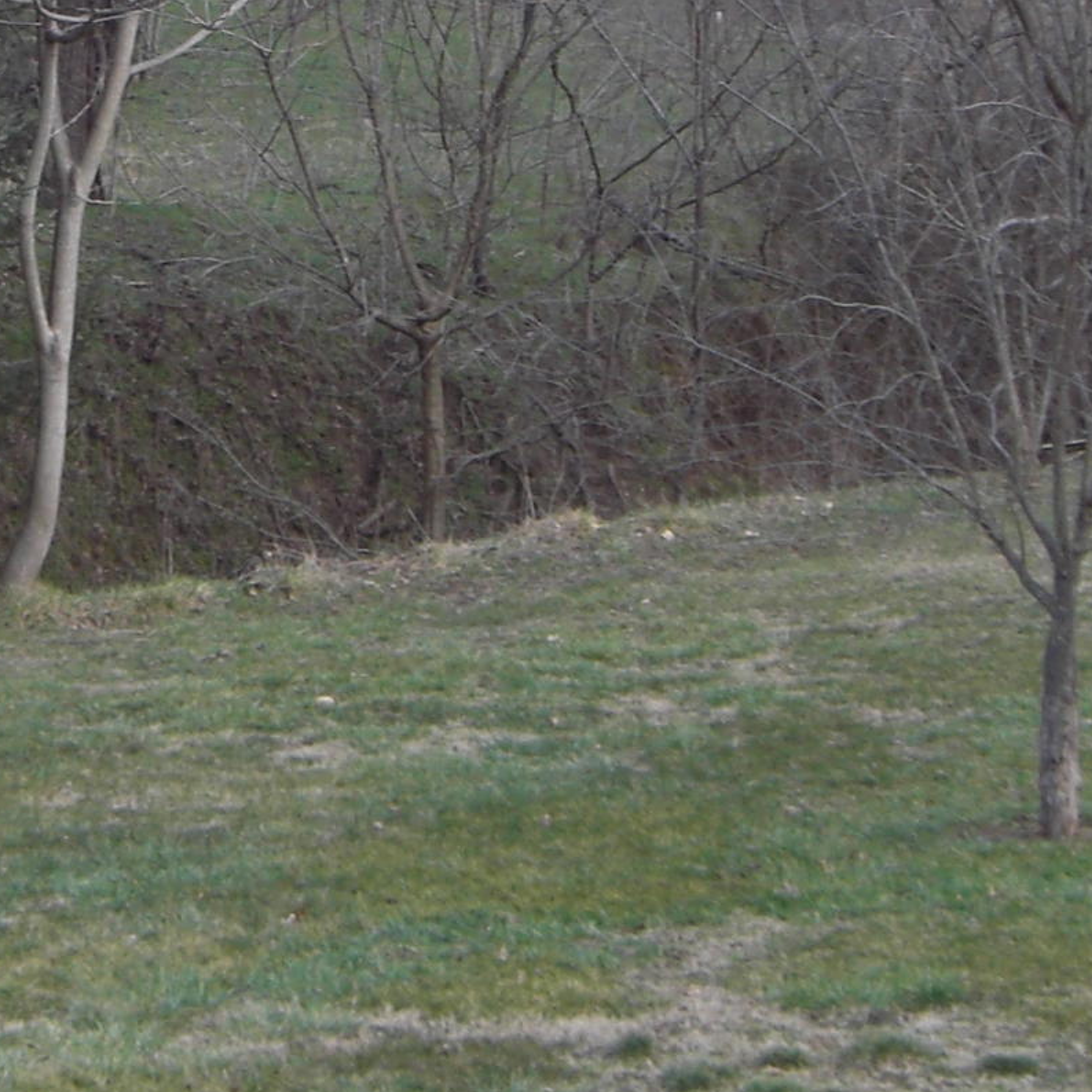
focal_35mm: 157
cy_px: 39
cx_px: 242
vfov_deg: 11.0
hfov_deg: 11.1
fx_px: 5603
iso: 64
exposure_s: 1/160
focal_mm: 7.6
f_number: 3
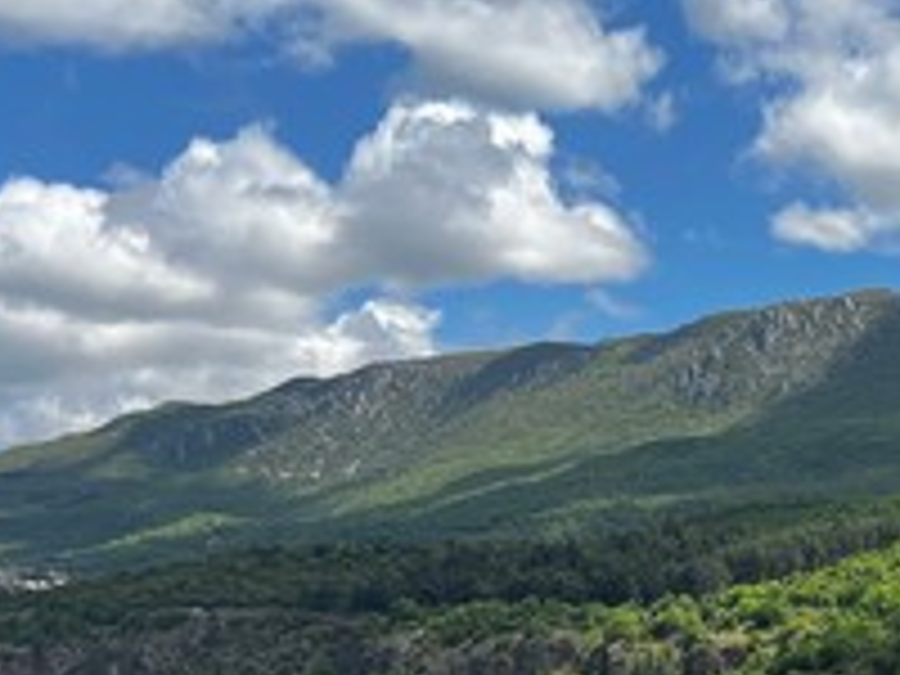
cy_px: 954
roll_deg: -1.4
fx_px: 2132
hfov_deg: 21.3
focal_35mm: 82
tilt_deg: -6.2
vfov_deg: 16.7
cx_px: 1210
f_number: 1.5
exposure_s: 1/2404
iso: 50
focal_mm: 5.7
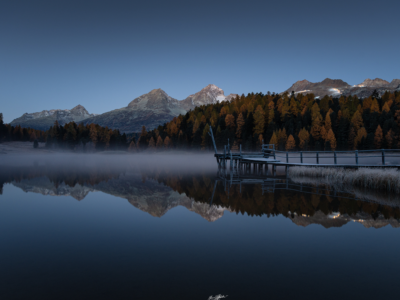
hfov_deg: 55.3
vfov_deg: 42.9
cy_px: 152
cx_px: 218
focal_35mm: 33
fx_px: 381
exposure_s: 25
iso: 100
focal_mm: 20
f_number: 8
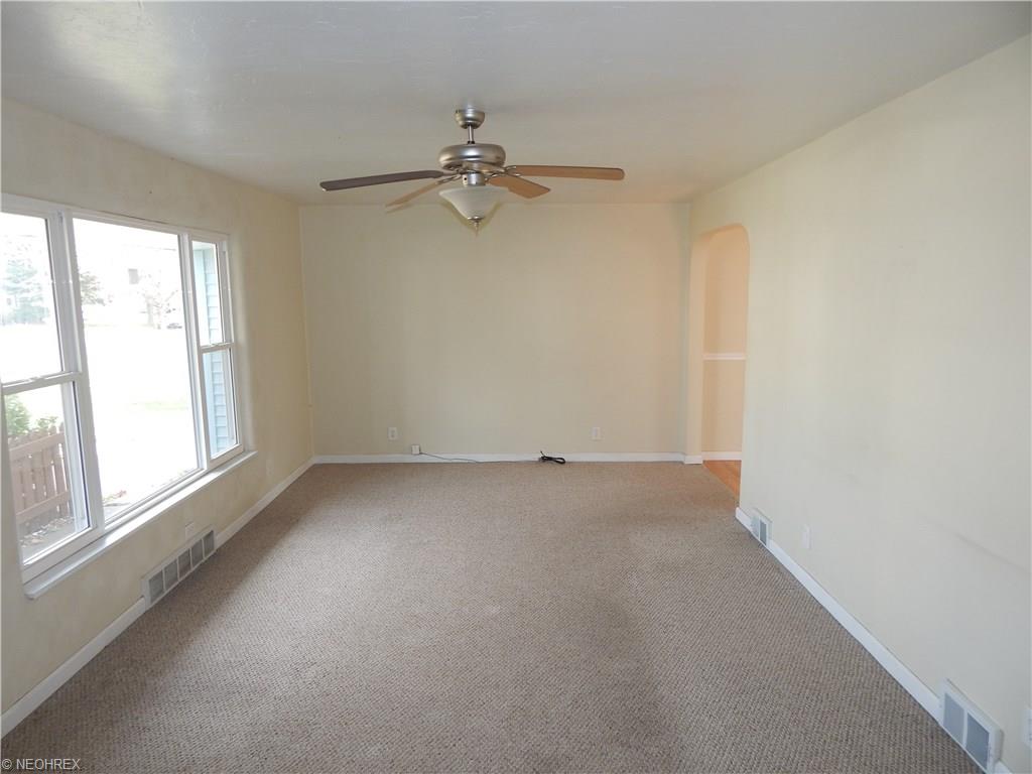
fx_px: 656
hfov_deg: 76.4
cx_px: 516
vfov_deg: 61.1
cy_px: 387
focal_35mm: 22
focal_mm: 4
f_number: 3
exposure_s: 1/40
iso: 125
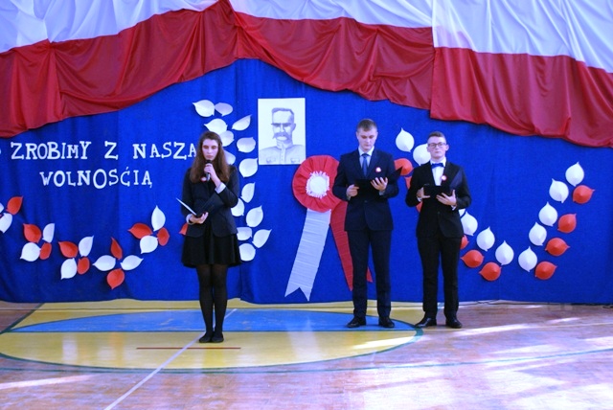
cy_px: 205
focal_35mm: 52
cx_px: 306
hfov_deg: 37.8
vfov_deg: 25.8
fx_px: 895
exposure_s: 1/60
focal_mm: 35
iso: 400
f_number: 5.6
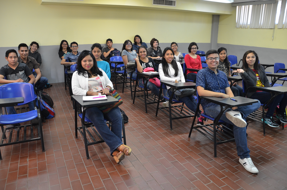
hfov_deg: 67.5
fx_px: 215
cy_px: 95
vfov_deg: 47.7
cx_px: 144
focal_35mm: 27
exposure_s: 1/50
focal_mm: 18
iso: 1000
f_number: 3.5
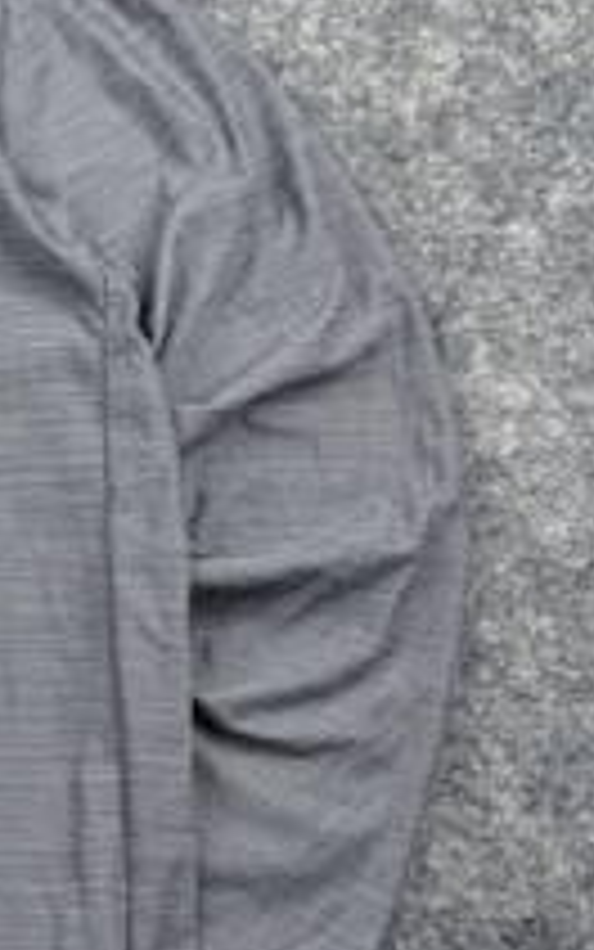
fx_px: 1993
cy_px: 518
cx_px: -472
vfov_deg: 26.8
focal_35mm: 77
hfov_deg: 14.8
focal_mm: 6.76
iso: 64
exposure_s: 1/162
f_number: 1.78
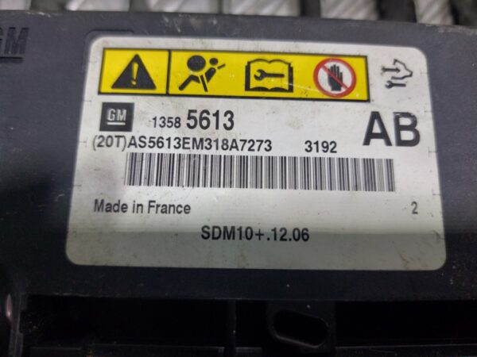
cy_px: 178
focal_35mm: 25
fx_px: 344
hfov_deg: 69.4
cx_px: 238
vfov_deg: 54.9
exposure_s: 1/50
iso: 64
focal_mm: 5.23
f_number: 1.8
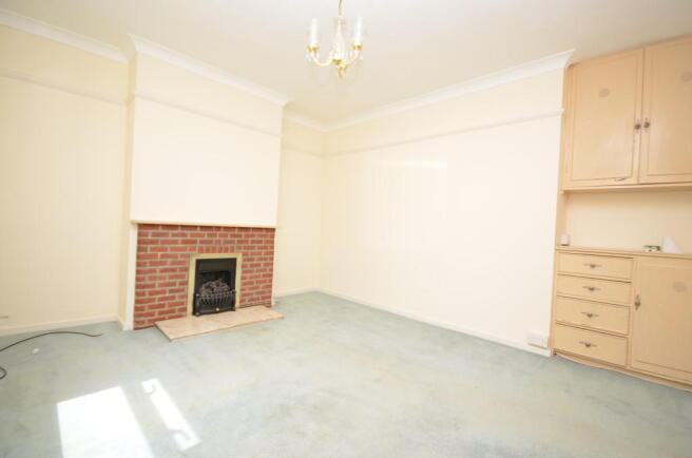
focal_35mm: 15
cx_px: 346
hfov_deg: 100.5
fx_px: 288
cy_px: 229
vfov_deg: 77.0
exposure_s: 1/100
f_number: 5
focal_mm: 10
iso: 100
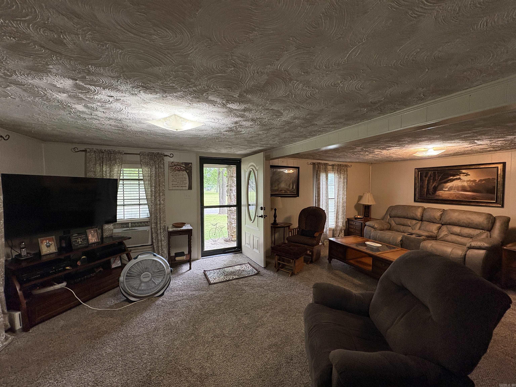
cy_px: 194
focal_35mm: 14
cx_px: 258
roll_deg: +1.1
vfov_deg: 85.7
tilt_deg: -1.4
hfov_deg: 102.1
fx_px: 209
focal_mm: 2.22
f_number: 2.2
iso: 400
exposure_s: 1/120
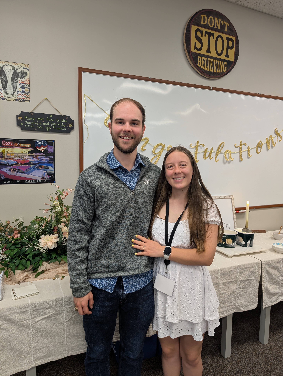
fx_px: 261
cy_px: 188
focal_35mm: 24
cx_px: 142
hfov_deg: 56.9
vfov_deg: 71.5
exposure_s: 1/60
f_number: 1.68
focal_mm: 6.9
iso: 107
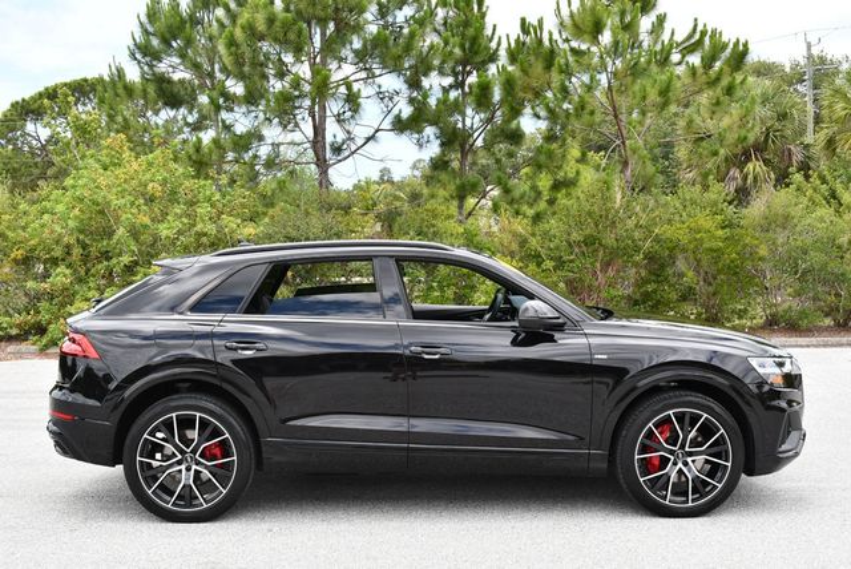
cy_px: 284
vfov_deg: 30.6
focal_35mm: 44
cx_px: 426
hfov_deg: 44.5
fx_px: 1041
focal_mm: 22
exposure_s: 1/250
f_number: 7.1
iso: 200
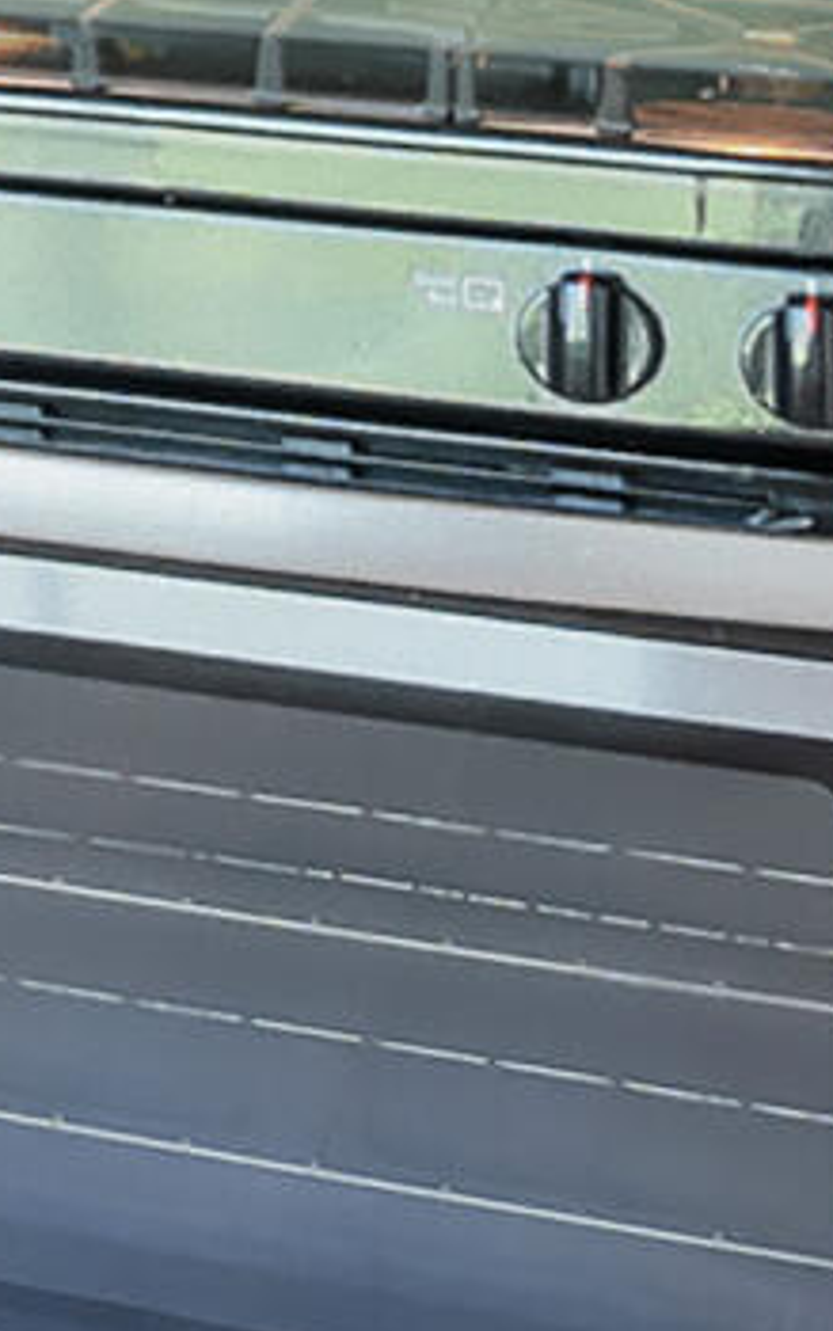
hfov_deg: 6.4
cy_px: -821
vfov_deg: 12.5
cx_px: -2716
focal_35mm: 157
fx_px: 5698
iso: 400
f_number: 10
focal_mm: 18
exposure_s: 1/4
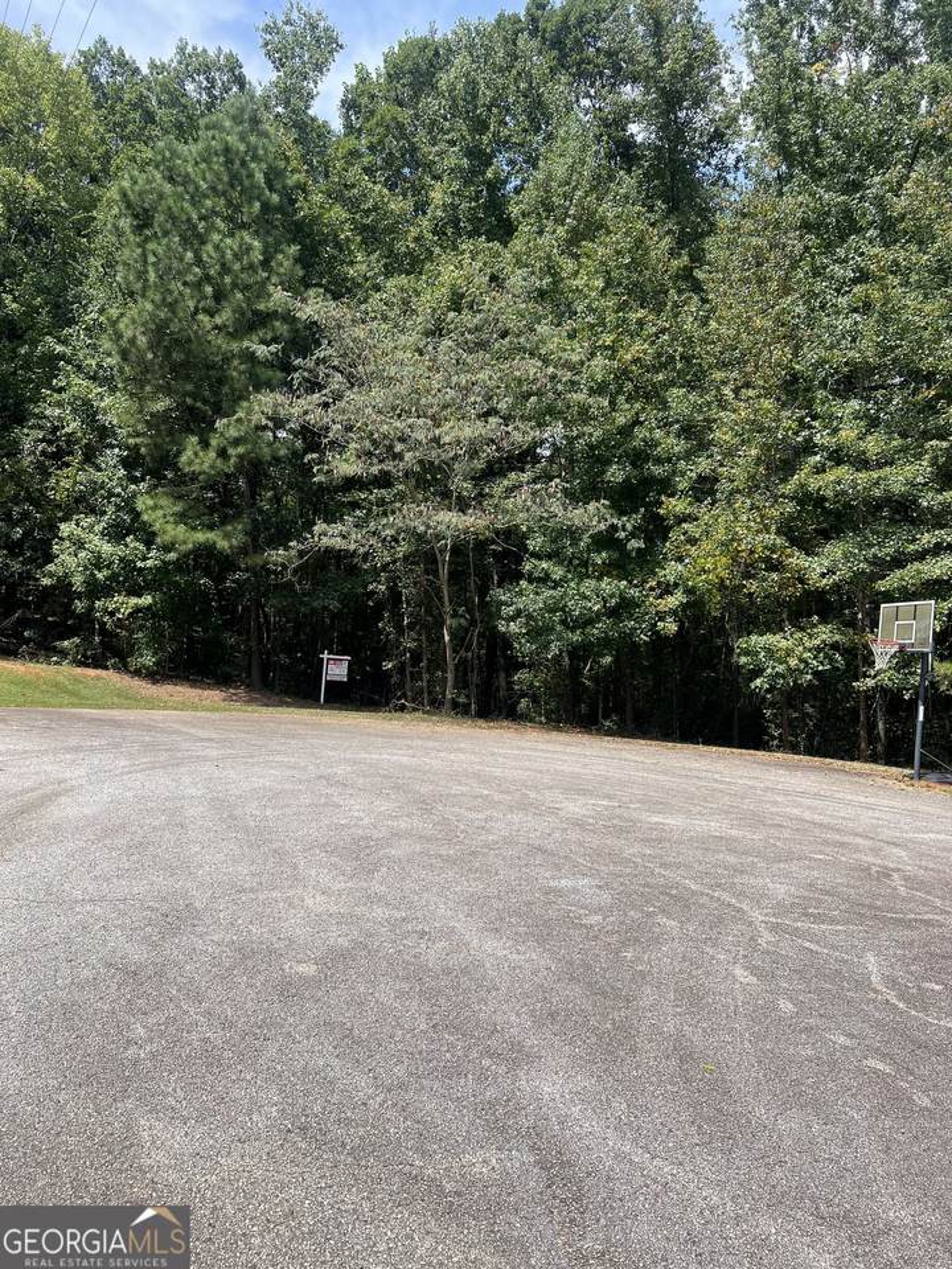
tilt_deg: +1.9
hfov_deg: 53.1
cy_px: 634
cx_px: 476
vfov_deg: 67.3
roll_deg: -1.7
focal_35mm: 26
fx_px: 953
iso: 50
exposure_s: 1/1972
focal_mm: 5.7
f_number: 1.5
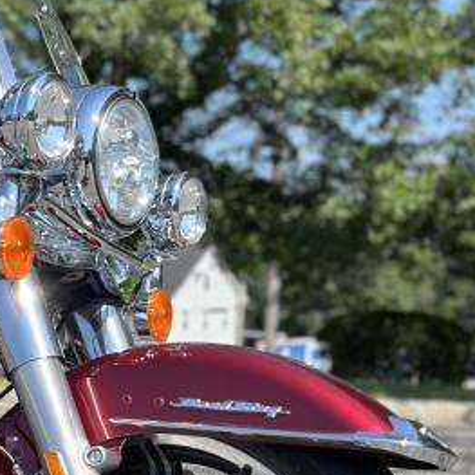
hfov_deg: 21.6
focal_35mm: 70
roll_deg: +0.4
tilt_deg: -5.8
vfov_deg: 24.4
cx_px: -186
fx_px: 1087
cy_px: 363
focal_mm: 5.1
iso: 50
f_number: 1.6
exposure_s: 1/1558
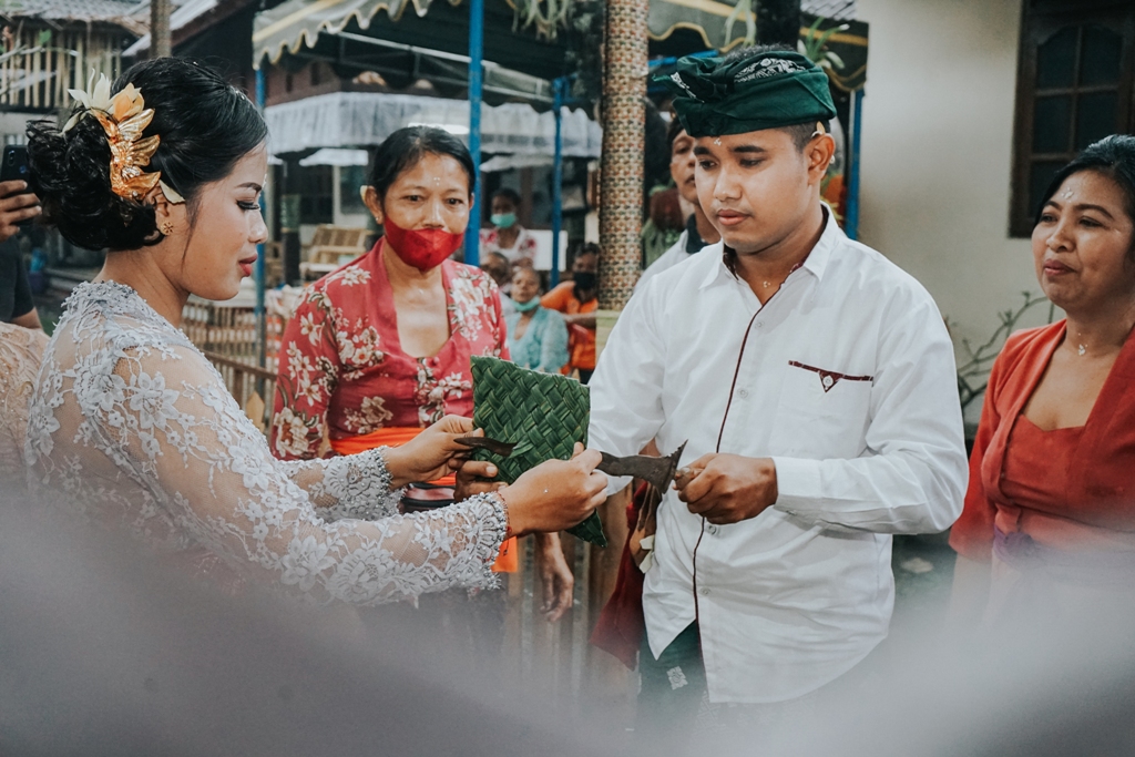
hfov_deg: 46.4
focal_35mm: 42
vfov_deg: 31.9
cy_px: 378
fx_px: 1324
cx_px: 568
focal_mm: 42
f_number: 5.6
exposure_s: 1/100
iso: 3200
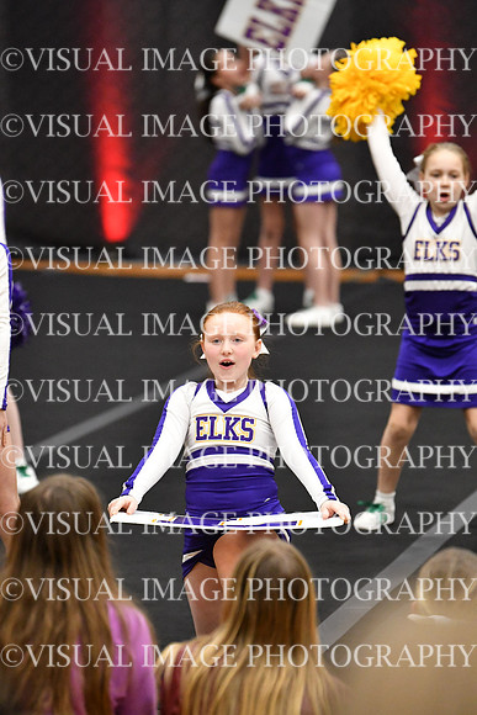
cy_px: 358
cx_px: 238
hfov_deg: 5.9
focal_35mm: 232
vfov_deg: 8.9
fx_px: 4608
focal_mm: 155
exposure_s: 1/800
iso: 5000
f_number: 2.8
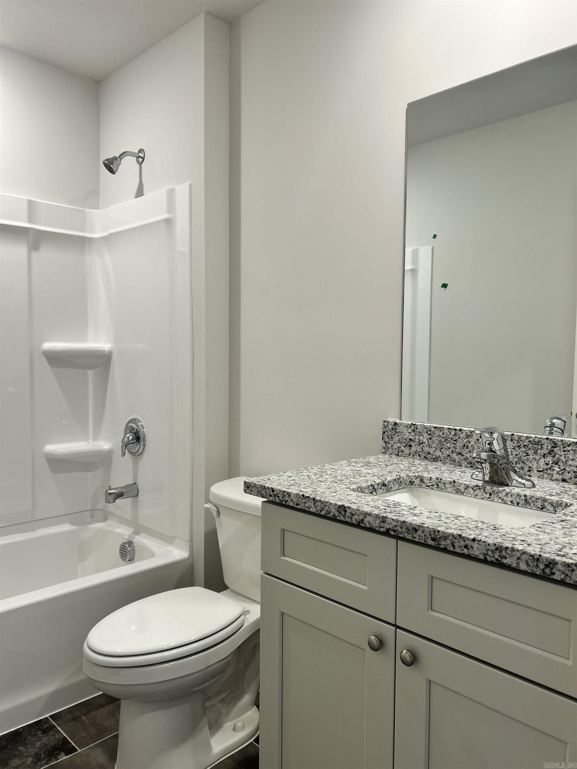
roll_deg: -0.6
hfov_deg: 53.1
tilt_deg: -2.1
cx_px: 288
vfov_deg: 67.3
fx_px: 578
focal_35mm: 26
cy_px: 384
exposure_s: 1/120
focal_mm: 5.7
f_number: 1.5
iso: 100
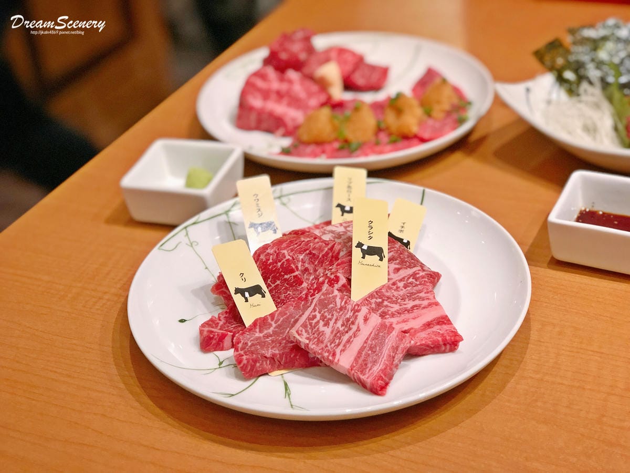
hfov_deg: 33.8
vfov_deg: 25.7
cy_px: 236
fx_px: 1037
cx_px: 315
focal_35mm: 57
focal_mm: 6.6
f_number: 2.8
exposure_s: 1/30
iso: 100
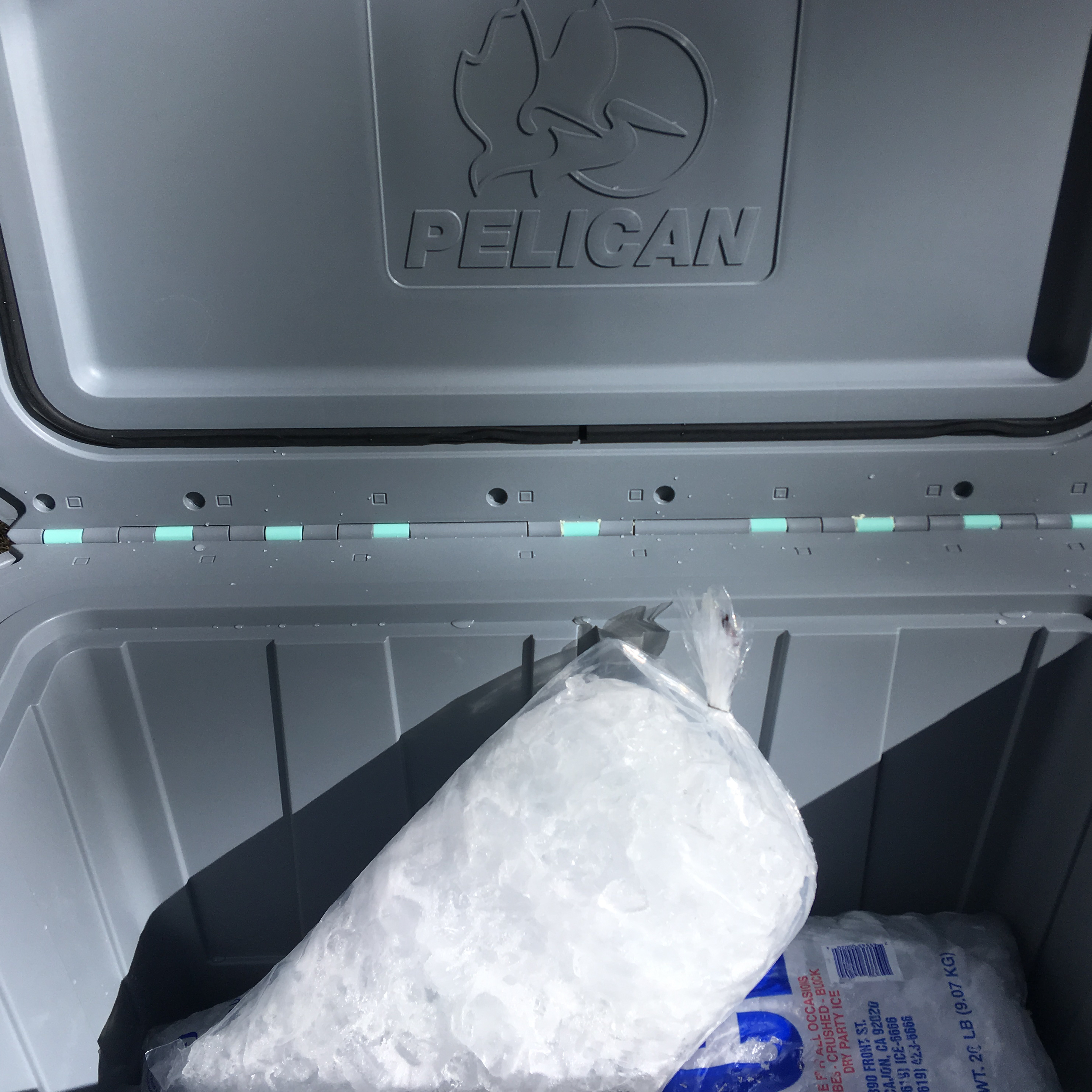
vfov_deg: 47.2
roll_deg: -1.2
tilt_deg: -29.0
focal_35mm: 35
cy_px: 539
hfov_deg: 47.2
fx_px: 1249
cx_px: 550
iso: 25
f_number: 2.2
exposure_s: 1/1789
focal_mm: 4.15
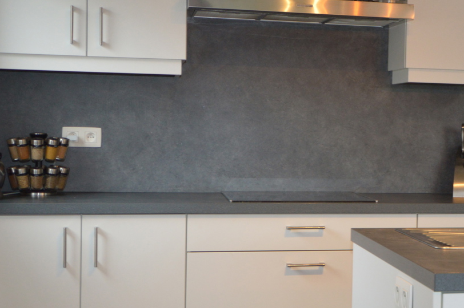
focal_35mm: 80
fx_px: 1030
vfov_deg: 17.0
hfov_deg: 24.5
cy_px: 151
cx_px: 432
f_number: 4.5
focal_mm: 24
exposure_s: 1/60
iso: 450
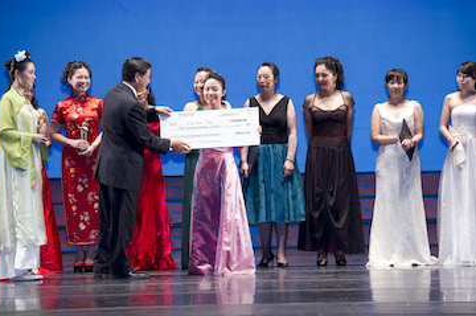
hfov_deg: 12.6
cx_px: 247
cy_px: 149
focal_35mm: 163
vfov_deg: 8.4
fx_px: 2152
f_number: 4
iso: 1000
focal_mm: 150
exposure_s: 1/125
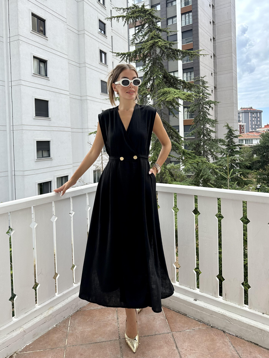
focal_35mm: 24
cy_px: 179
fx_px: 249
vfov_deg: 71.6
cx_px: 134
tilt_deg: -4.5
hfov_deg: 56.8
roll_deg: +1.1
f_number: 1.78
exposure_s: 1/1664
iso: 80
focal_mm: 6.86
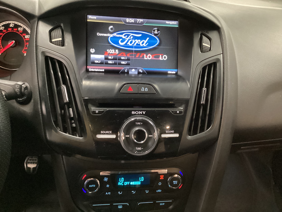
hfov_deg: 58.4
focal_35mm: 31
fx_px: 253
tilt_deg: -32.1
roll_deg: -7.0
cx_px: 141
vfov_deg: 45.4
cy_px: 106
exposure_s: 1/20
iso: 640
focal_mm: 3.3
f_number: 2.4
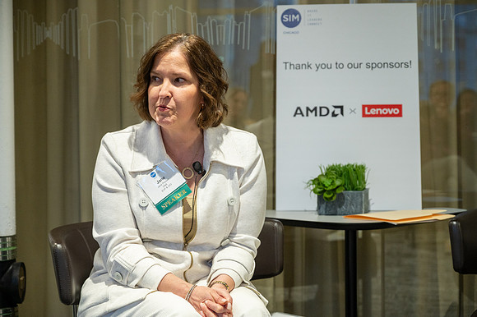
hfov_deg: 28.9
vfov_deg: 19.4
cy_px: 158
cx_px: 238
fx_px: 927
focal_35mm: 70
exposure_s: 1/50
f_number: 4
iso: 1600
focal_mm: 70
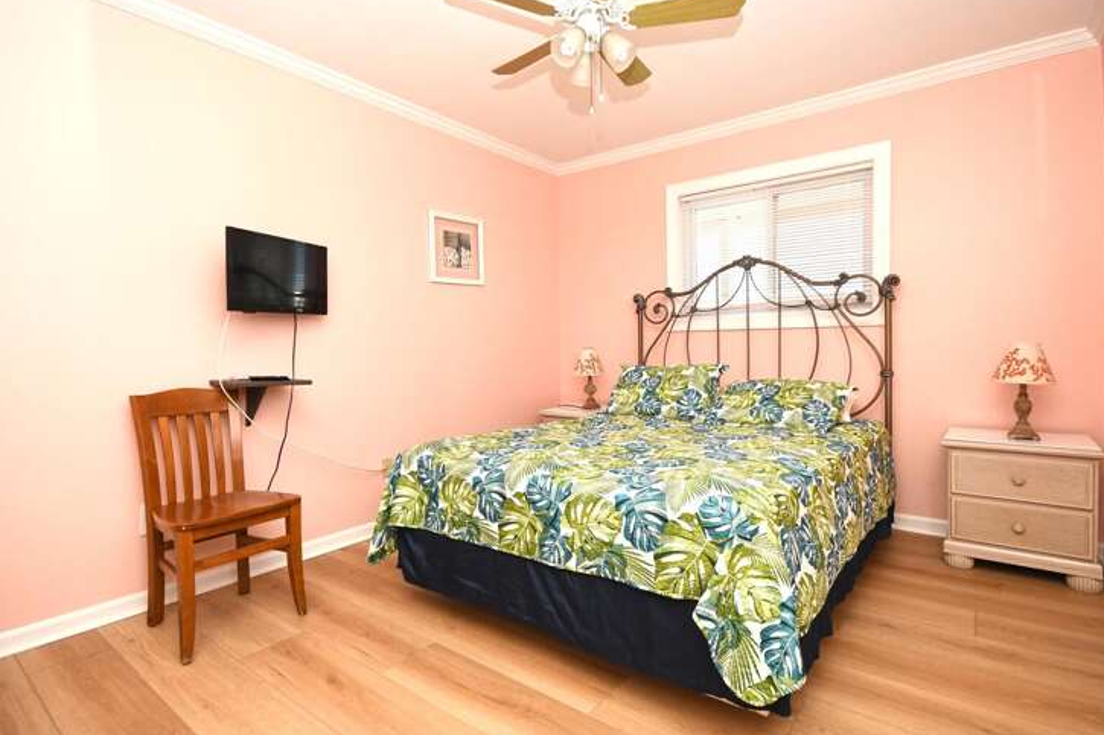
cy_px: 371
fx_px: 552
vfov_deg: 67.4
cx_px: 560
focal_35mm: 18
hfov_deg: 90.0
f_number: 7.1
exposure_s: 1/200
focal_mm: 11.5
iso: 800
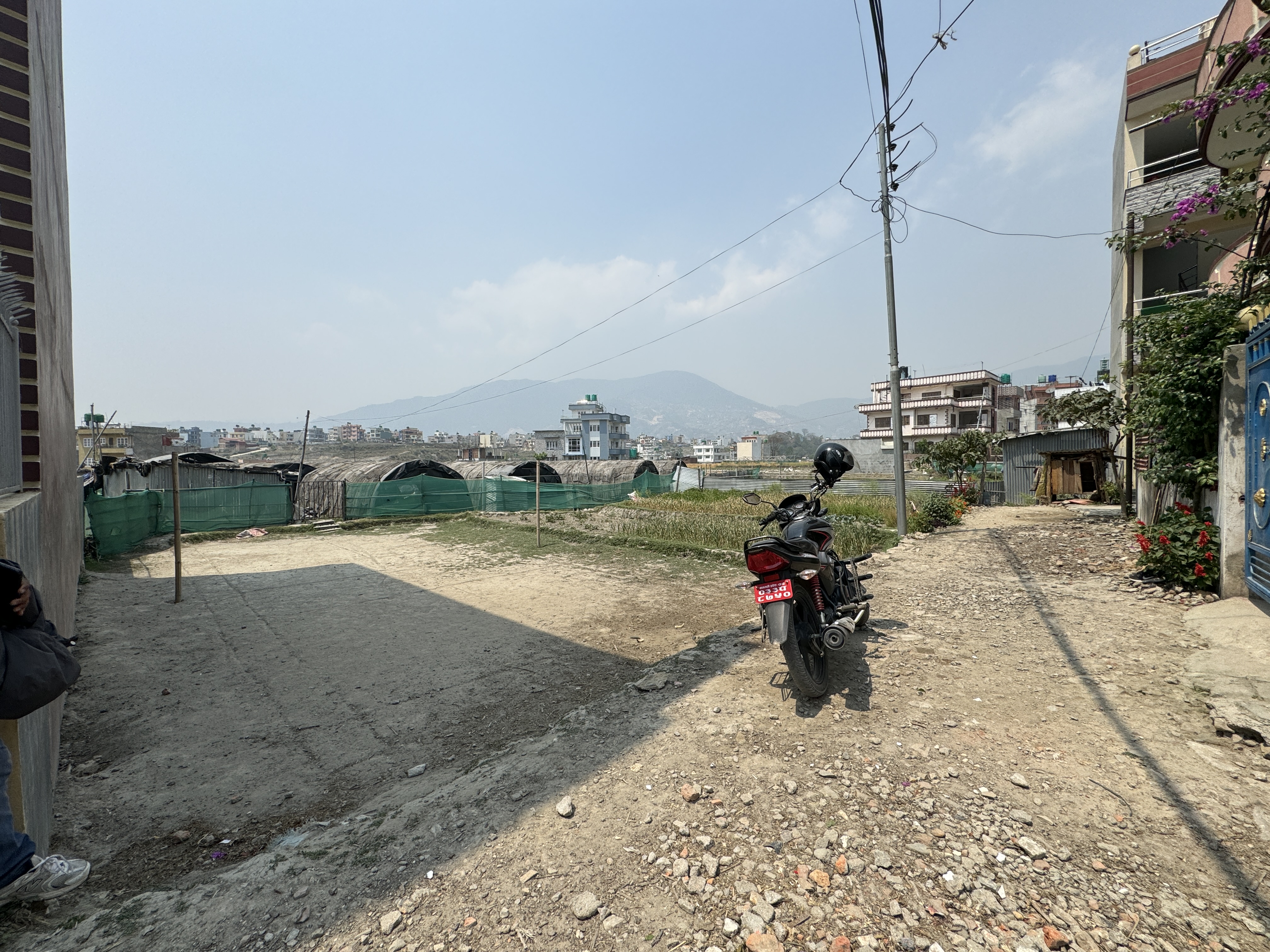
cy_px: 476
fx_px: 514
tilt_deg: -1.6
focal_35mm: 14
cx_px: 635
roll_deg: +1.0
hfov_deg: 102.1
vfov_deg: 85.7
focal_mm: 2.22
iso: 50
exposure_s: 1/2674
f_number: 2.2
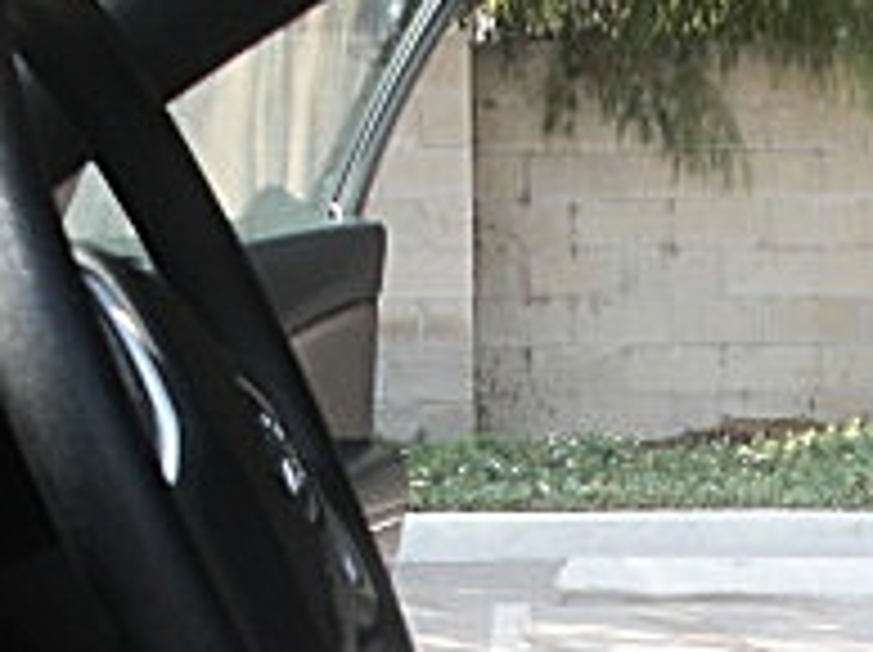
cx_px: 675
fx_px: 2997
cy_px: 845
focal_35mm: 119
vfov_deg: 12.1
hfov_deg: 16.5
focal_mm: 6.3
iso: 50
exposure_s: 1/160
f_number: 2.8
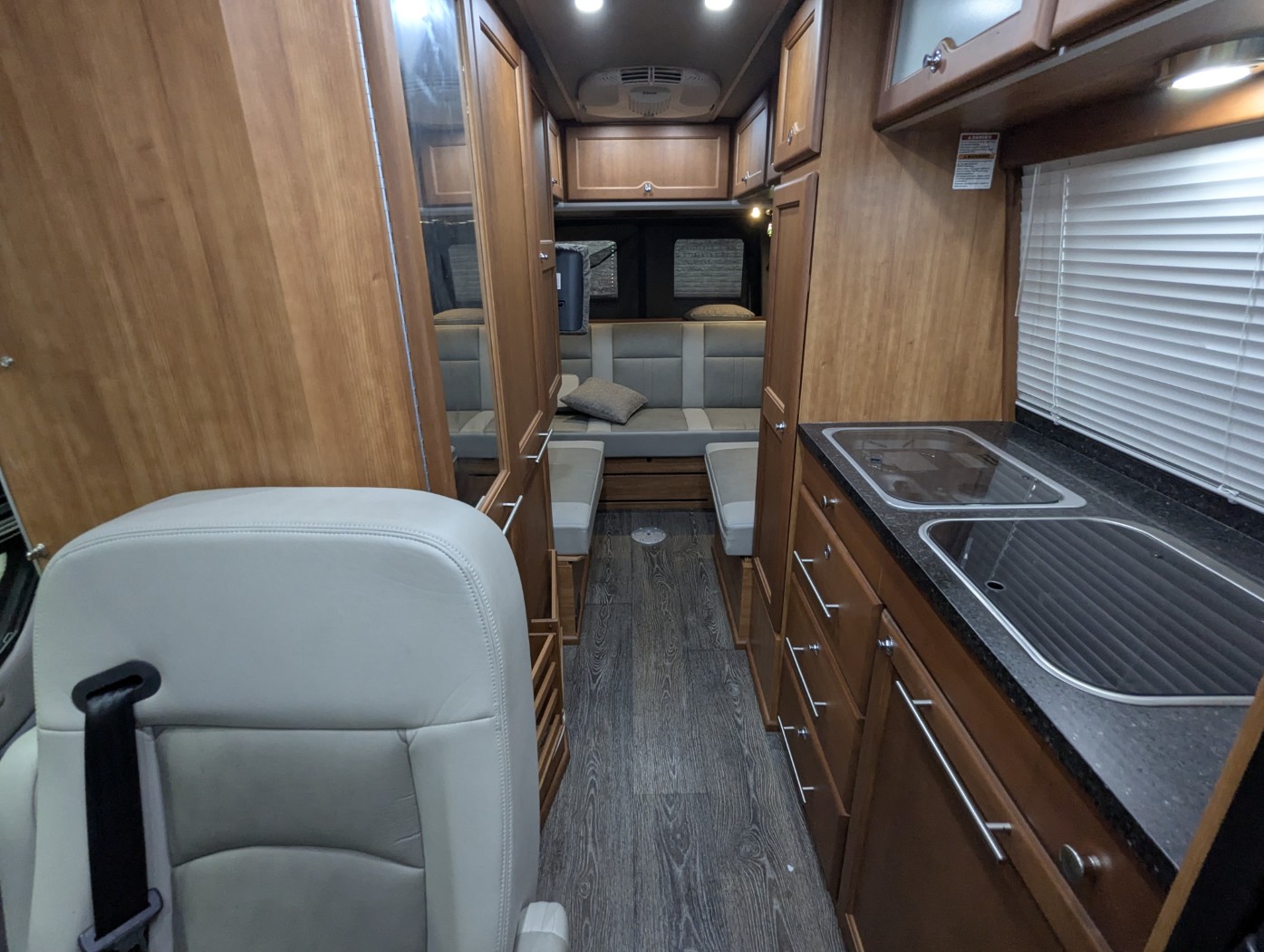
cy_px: 476
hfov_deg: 94.4
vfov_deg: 78.2
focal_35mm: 16
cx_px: 632
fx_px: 585
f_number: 2.2
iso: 317
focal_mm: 2.35
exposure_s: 1/34.5
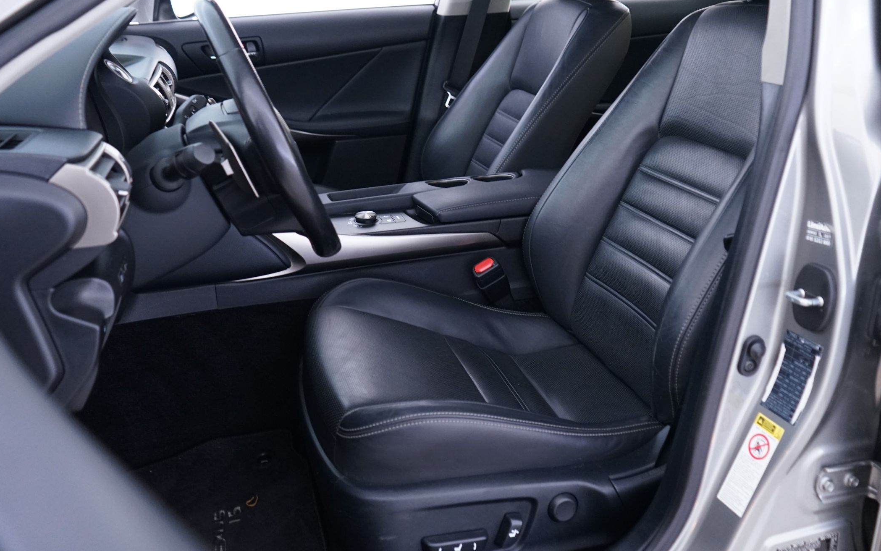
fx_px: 816
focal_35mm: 34
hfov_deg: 56.6
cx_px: 482
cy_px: 209
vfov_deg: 37.1
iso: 2000
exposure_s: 1/15
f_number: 4
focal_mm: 28
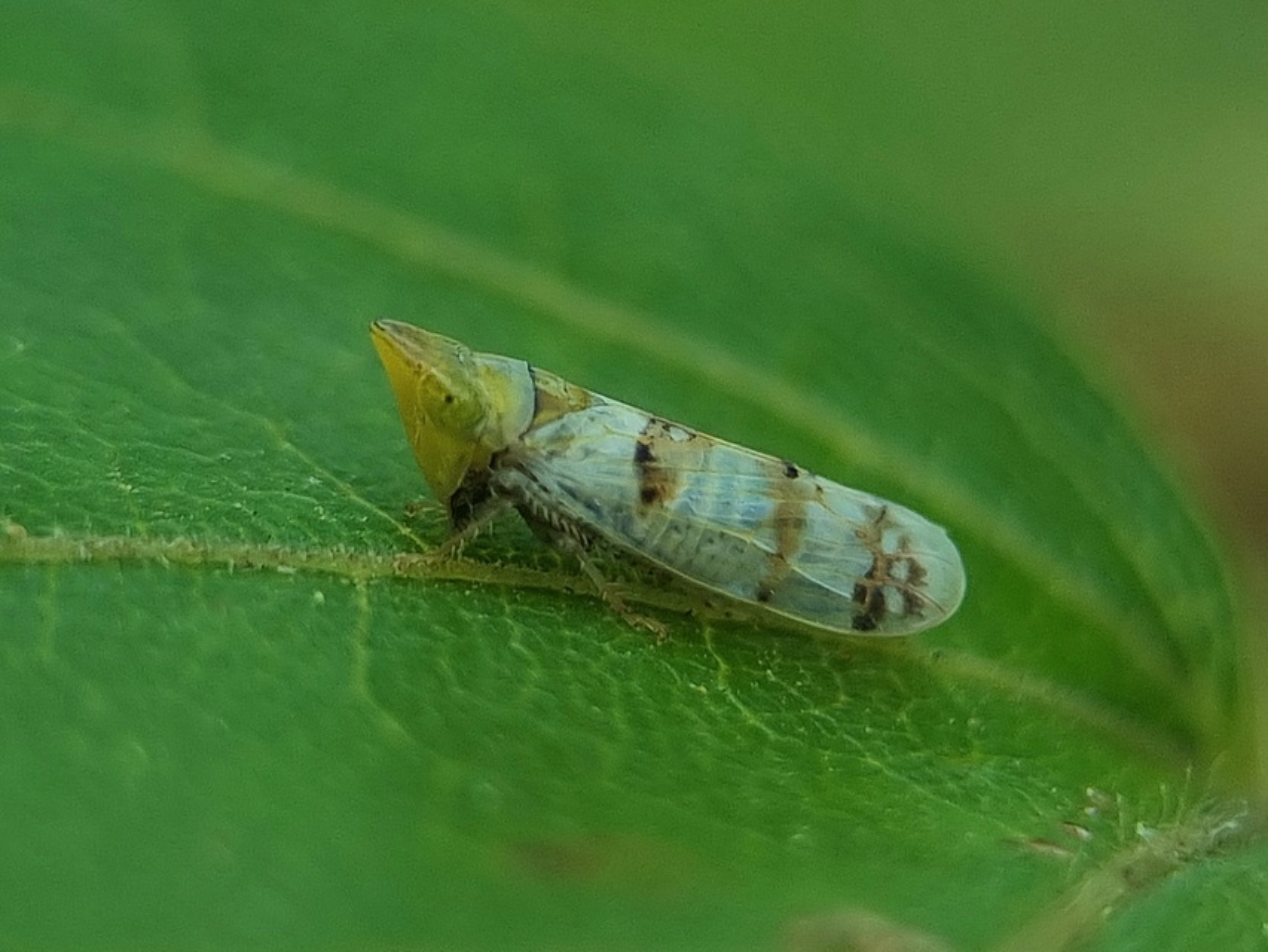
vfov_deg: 53.1
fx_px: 953
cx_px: 634
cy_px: 476
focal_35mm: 26
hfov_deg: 67.3
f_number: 1.8
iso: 64
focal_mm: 5.4
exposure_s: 1/100
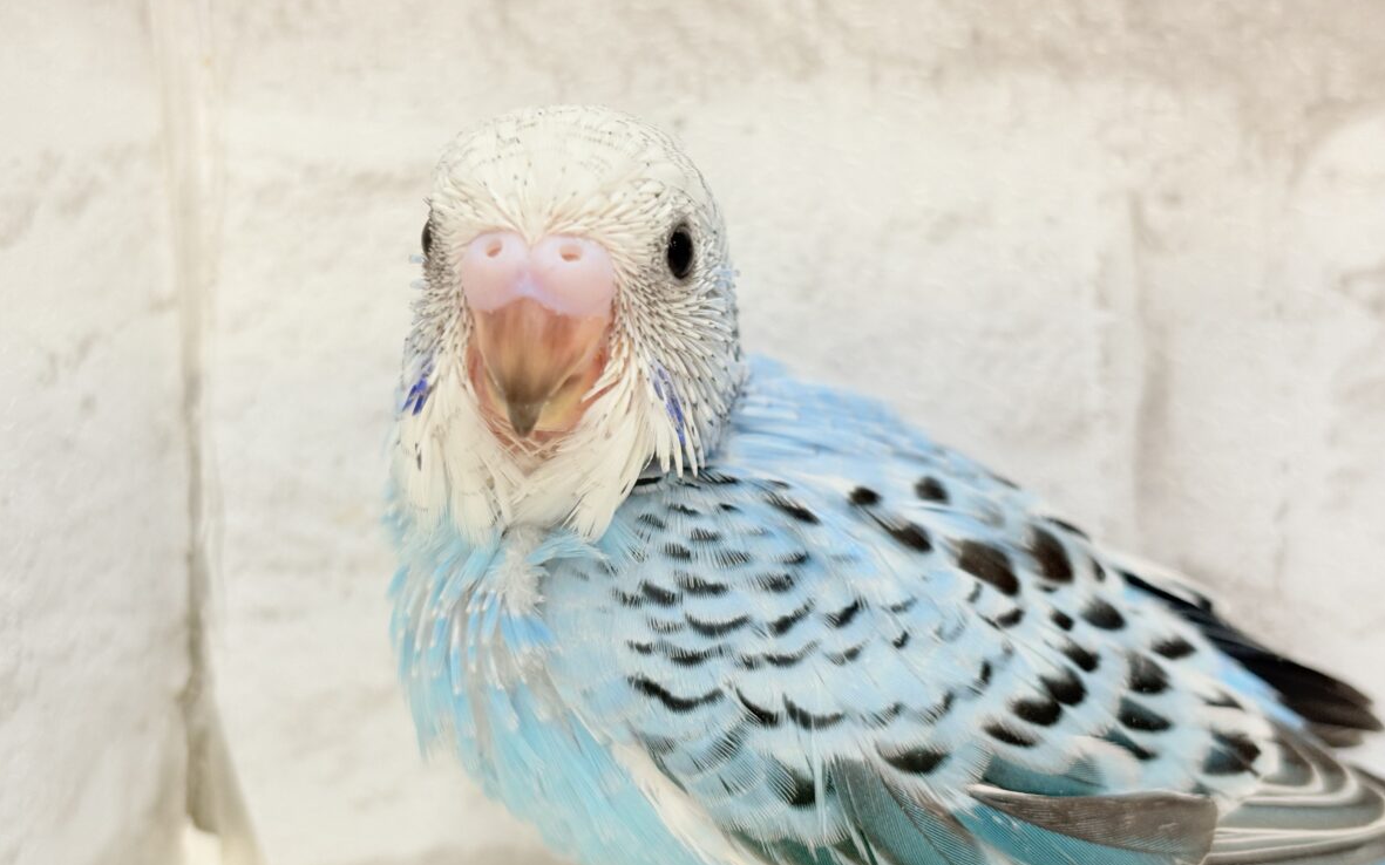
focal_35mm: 56
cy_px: 481
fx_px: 2114
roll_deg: +3.2
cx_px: 684
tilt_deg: -7.1
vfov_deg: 23.1
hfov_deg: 36.3
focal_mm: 5.96
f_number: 1.6
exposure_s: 1/50
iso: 50
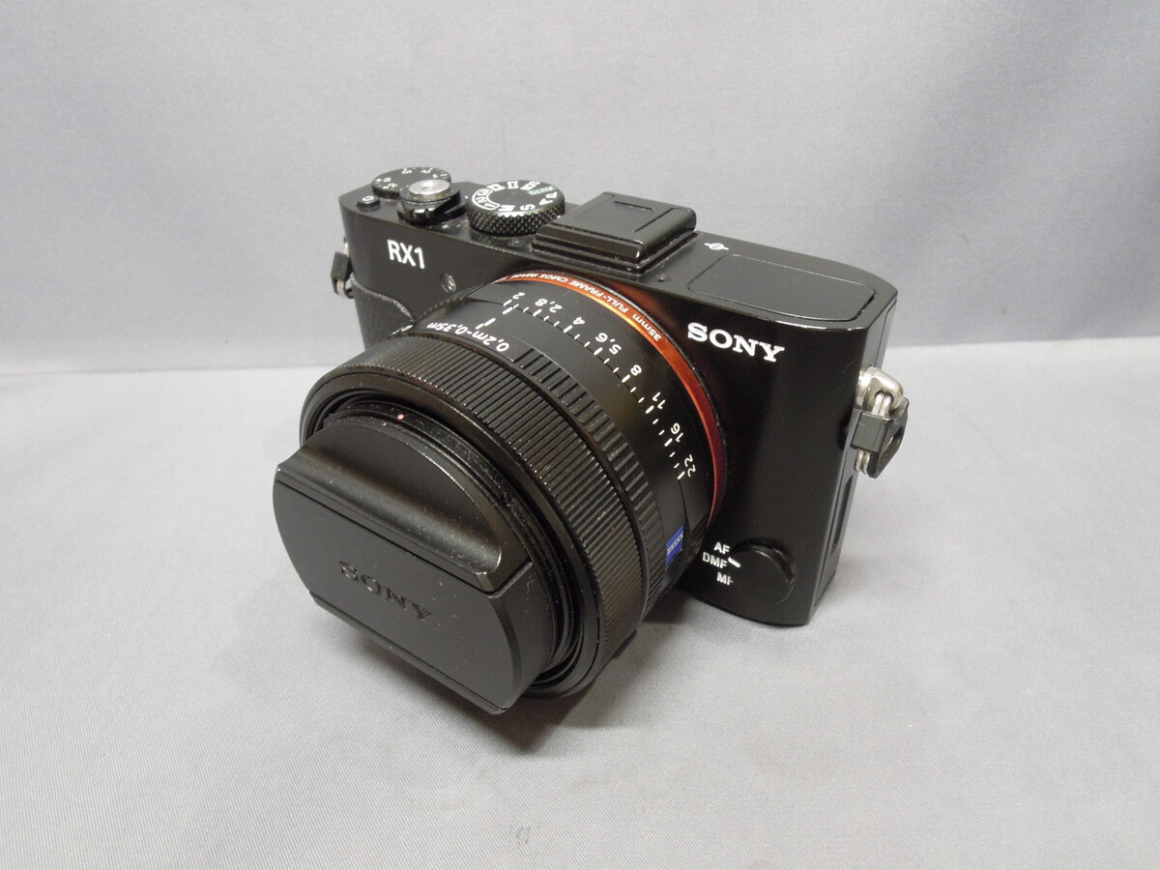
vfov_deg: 56.8
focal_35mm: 24
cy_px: 435
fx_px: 804
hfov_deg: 71.6
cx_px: 580
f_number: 4.5
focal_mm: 4.3
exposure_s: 1/15
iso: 400
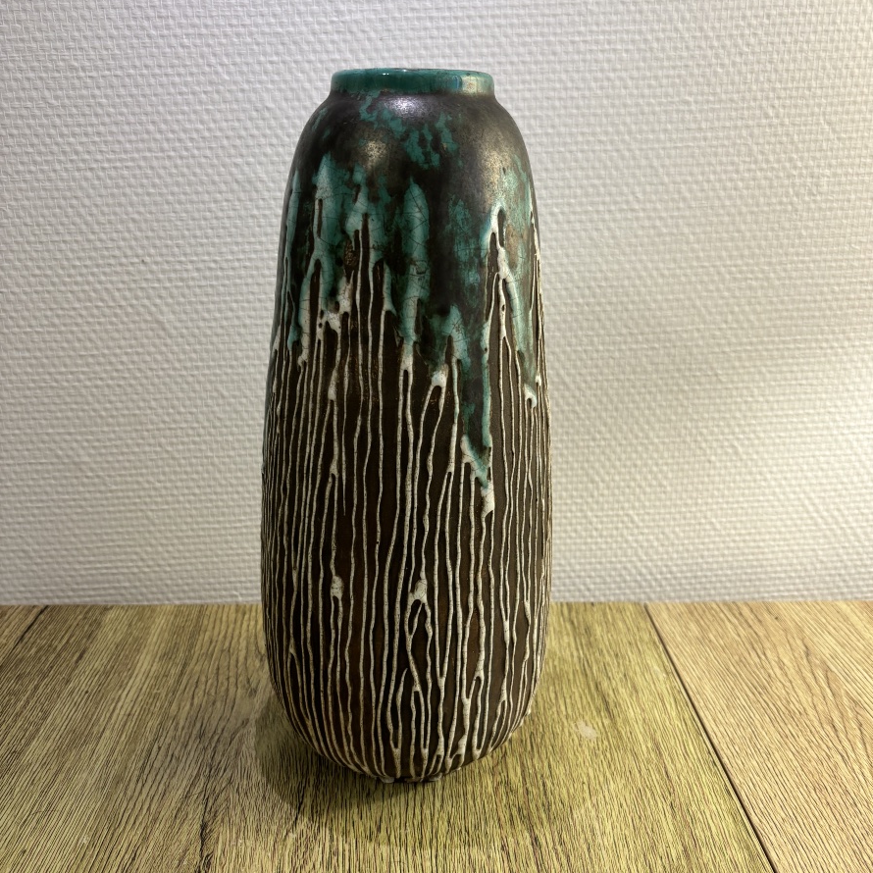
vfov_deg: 52.5
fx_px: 885
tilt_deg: -18.4
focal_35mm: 31
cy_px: 426
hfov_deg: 52.5
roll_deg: -0.8
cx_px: 439
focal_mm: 5.96
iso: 125
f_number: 1.6
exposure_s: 1/50
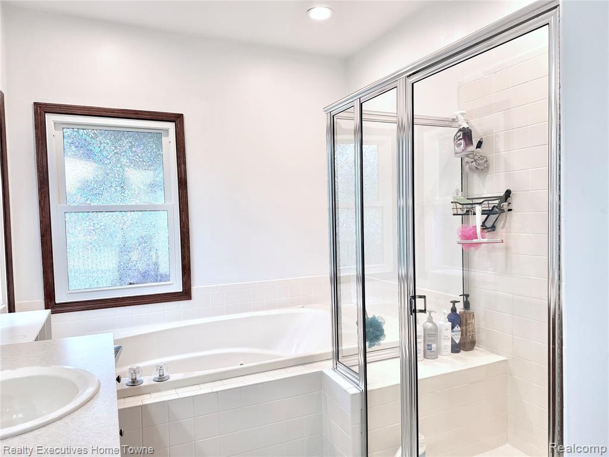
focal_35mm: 24
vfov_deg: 56.8
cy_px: 228
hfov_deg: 71.6
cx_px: 304
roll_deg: +1.3
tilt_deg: -2.0
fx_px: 422
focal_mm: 6.76
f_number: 1.78
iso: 125
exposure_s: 1/204
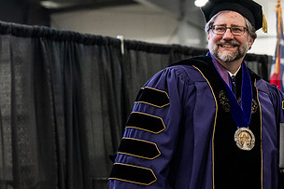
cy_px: 115
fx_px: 1294
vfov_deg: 8.4
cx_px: 240
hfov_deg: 12.5
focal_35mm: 164
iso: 4000
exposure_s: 1/200
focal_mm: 86
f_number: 4.5
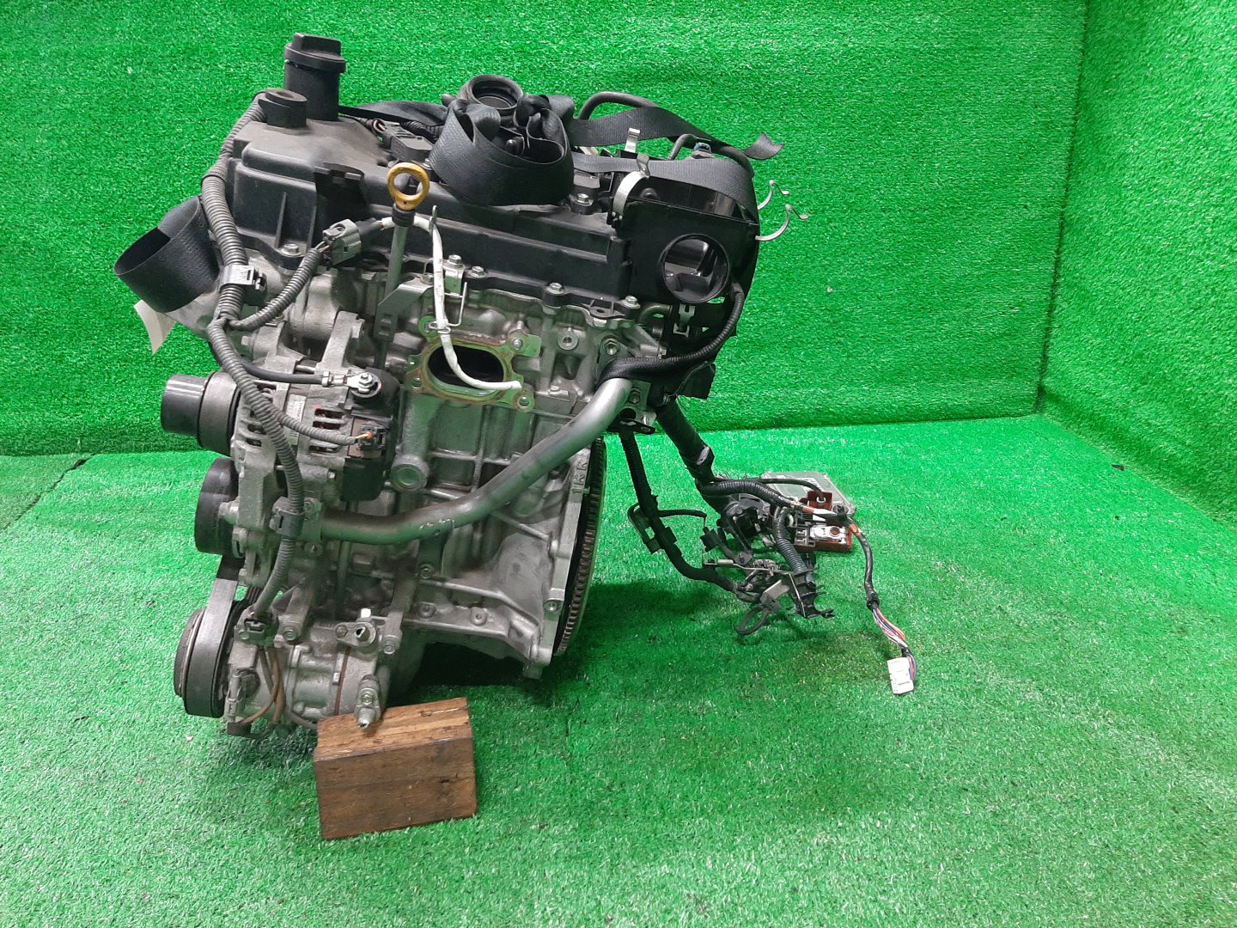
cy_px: 464
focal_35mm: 26
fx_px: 929
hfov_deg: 67.3
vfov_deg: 53.1
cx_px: 618
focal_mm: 3.93
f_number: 1.7
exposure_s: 1/50
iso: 240
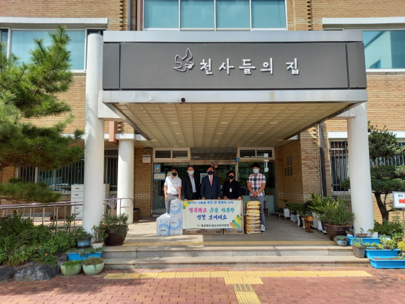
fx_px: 292
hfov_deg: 69.4
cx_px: 202
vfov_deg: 54.9
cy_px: 152
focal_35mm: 25
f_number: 2
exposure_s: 1/346
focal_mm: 4.6
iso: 25
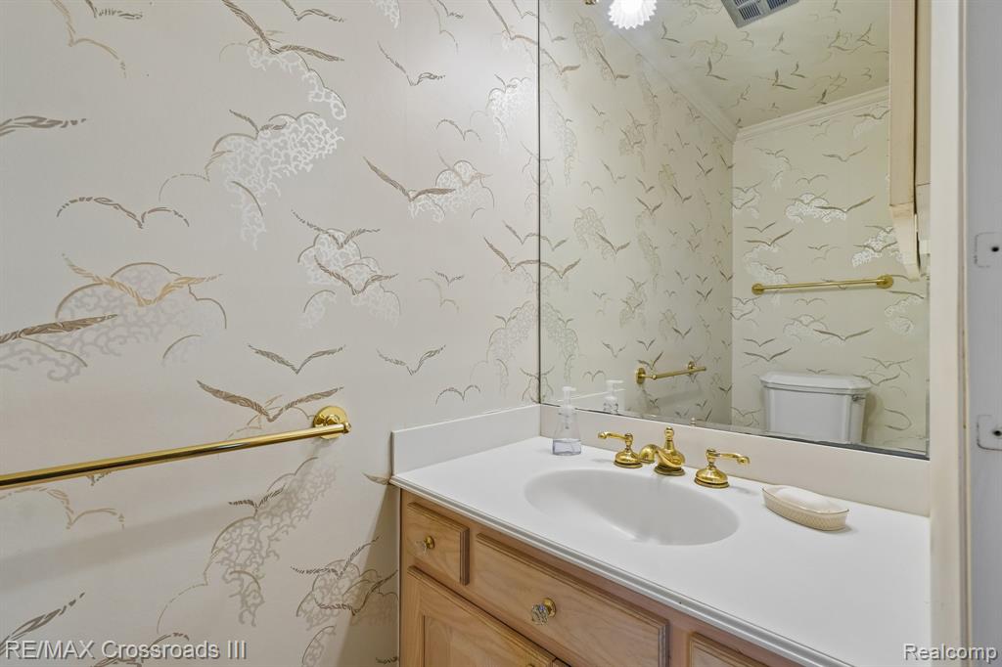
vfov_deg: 77.3
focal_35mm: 15
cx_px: 501
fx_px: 417
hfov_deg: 100.4
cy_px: 334
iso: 320
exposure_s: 1/30
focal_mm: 10
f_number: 8
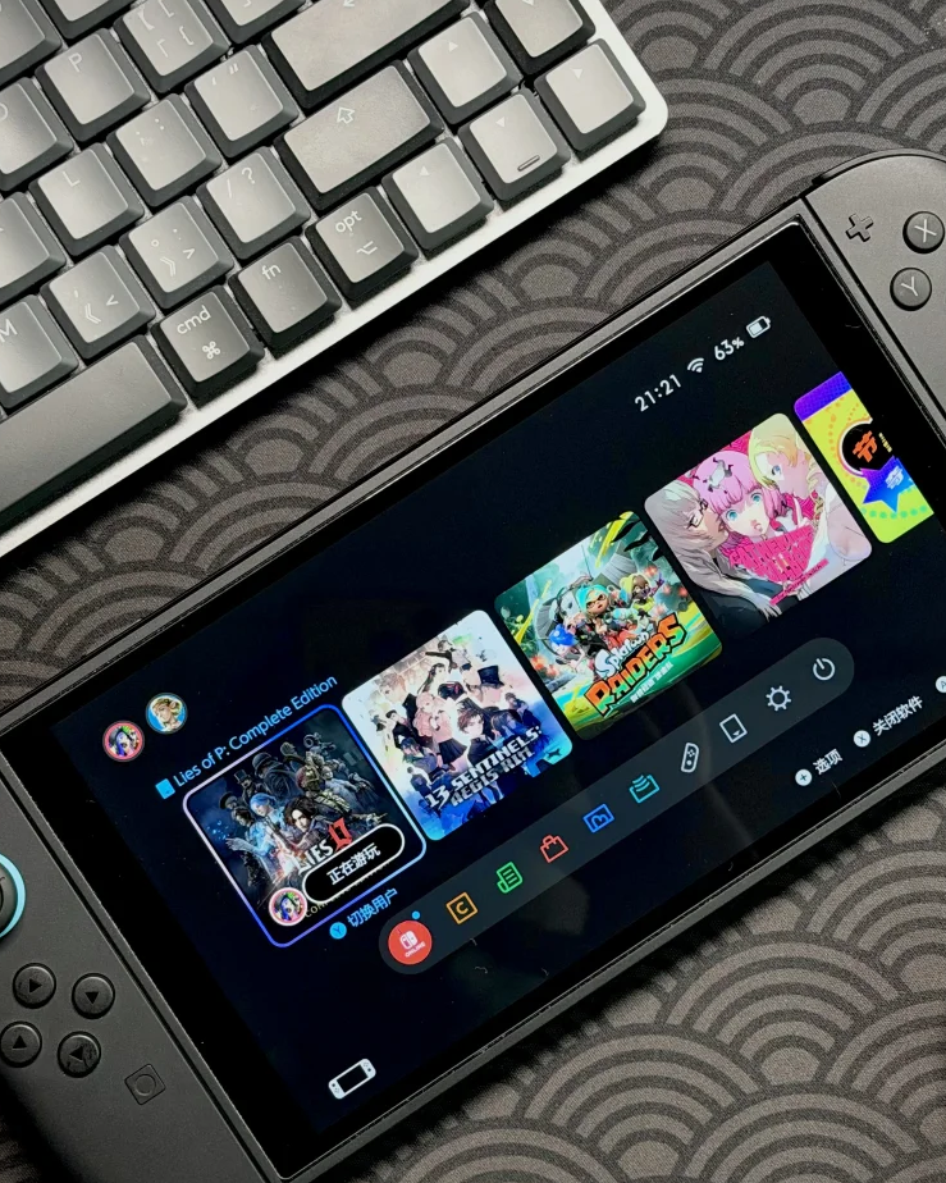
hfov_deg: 21.0
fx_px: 2555
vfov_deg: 26.1
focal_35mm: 73
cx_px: 549
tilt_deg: -84.2
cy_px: 613
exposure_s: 1/59
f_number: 1.78
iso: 200
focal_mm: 6.76
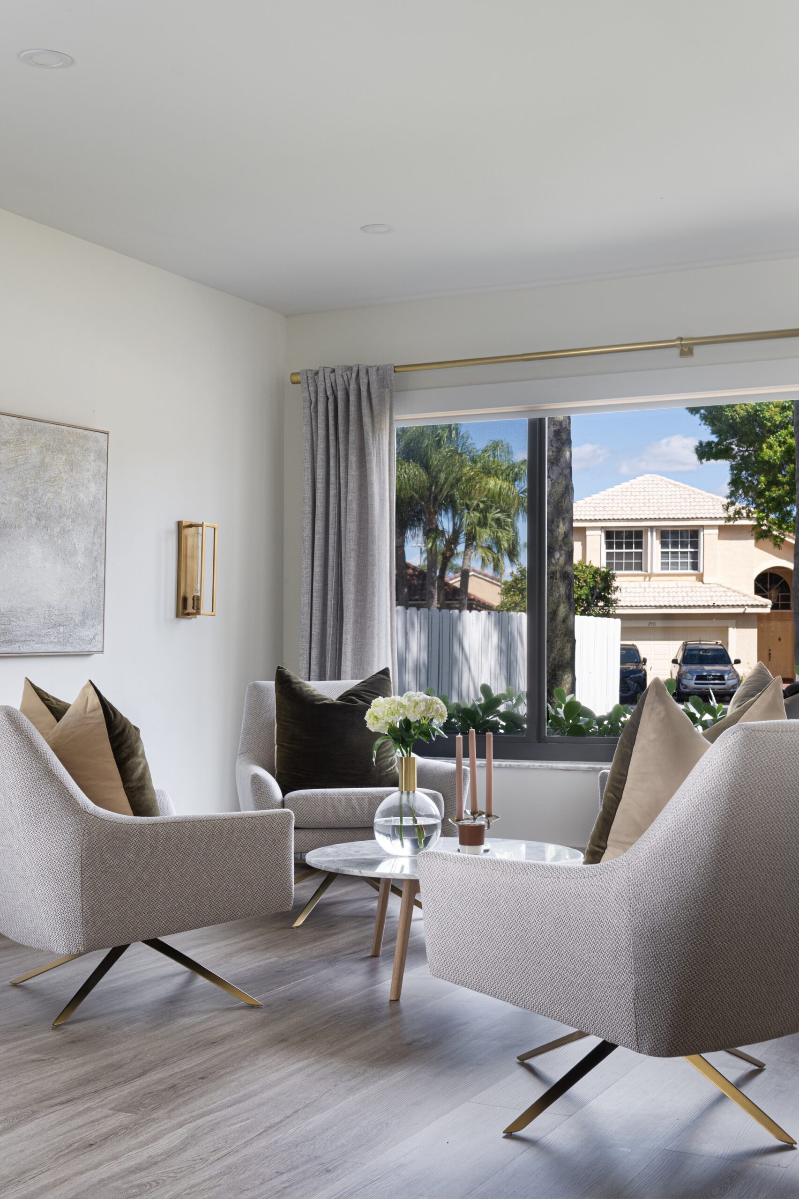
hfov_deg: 29.8
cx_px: 400
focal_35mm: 45
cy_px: 600
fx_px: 1499
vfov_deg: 43.6
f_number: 9
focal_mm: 30
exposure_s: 1/8
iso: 160
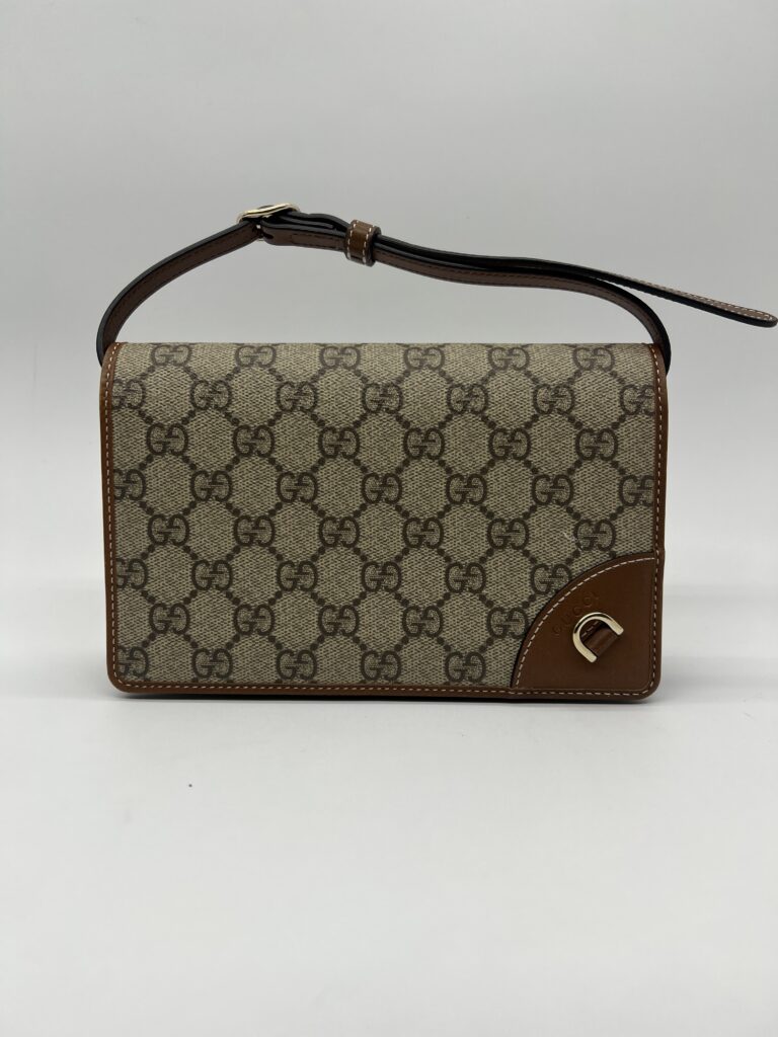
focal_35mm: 26
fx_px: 779
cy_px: 518
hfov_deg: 53.1
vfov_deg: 67.3
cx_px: 389
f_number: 1.5
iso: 40
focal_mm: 5.7
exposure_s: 1/287
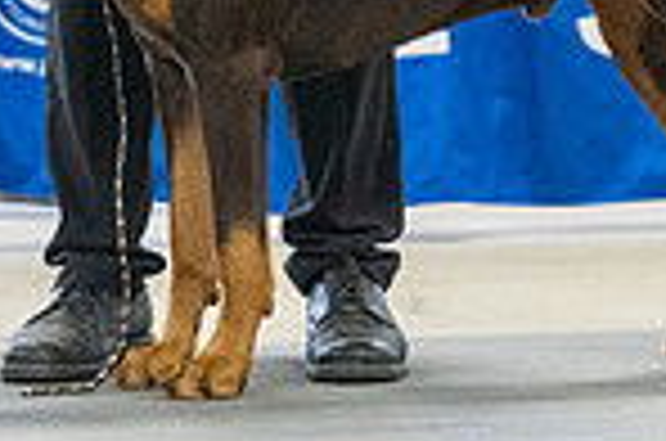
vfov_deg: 2.4
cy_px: -394
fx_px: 10375
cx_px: 108
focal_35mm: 562
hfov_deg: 3.7
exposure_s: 1/320
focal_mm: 143
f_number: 2.8
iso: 6400
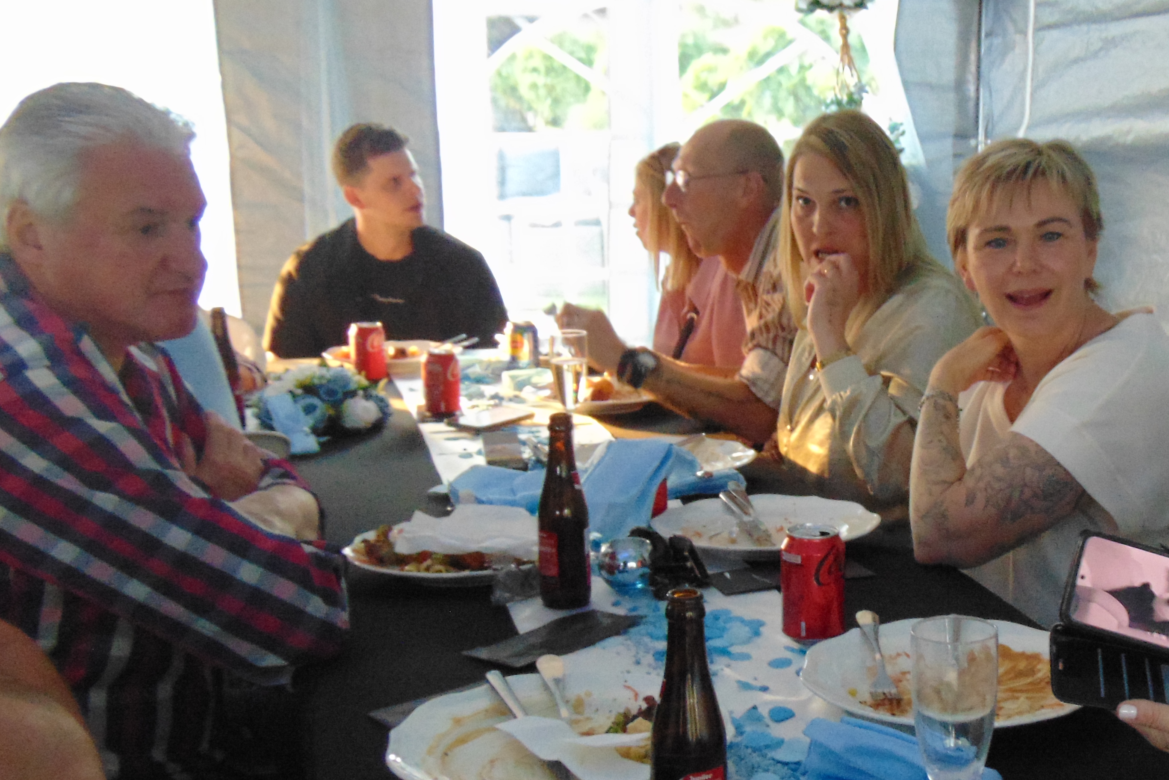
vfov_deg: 27.4
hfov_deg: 39.5
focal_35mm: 49
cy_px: 497
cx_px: 848
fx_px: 1591
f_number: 3
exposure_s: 1/30
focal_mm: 4.5
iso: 320
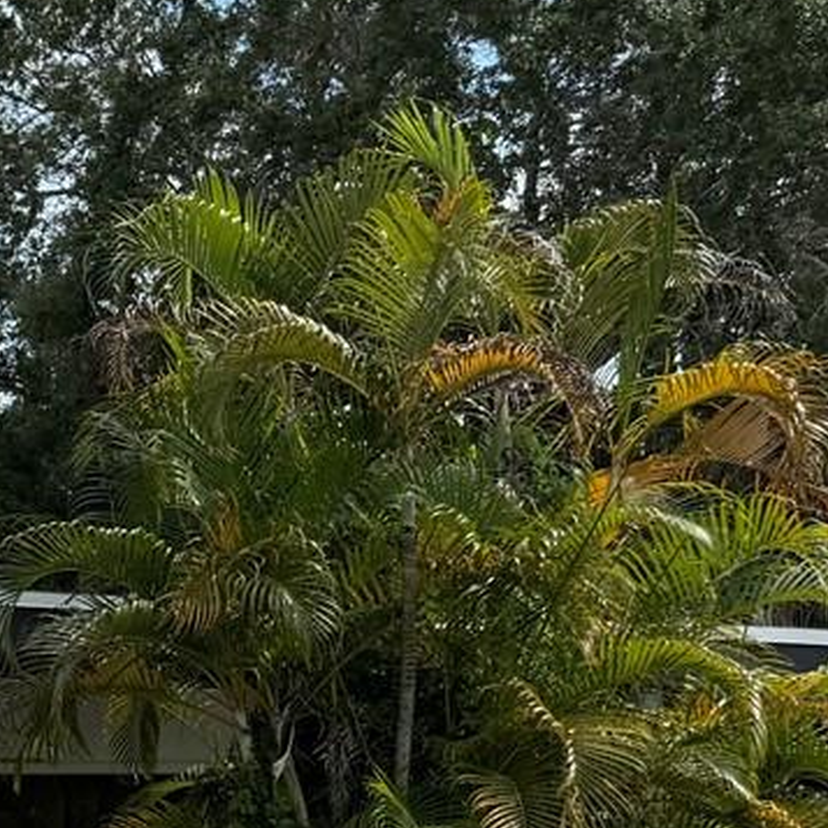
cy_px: 911
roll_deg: -0.2
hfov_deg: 14.7
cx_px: -874
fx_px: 2571
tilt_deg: +0.3
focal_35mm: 95
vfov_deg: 17.7
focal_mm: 6.76
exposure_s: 1/4049
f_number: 1.78
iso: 80
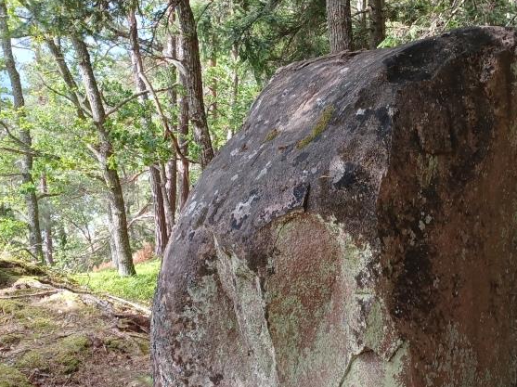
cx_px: 361
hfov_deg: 40.5
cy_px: 274
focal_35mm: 46
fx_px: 687
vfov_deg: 31.1
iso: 50
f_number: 1.8
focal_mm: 4.6
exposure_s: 1/50
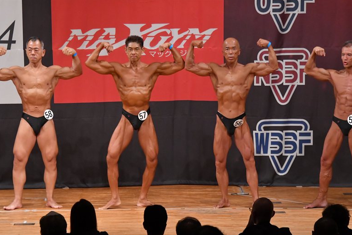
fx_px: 2366
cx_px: 175
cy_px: 118
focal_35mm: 242
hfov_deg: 8.5
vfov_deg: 5.7
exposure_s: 1/400
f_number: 5.6
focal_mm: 160
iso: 7200
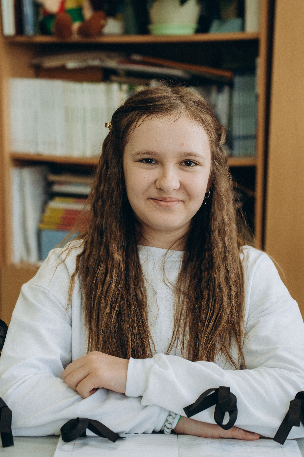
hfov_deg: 16.3
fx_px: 1064
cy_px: 228
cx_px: 152
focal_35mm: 84
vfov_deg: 24.2
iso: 500
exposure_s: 1/250
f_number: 3.2
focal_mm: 56
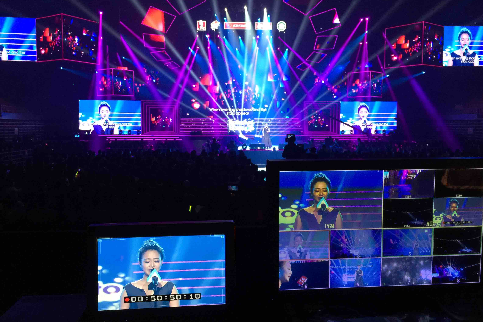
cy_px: 151
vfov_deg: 42.3
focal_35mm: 31
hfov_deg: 60.3
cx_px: 241
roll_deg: -1.2
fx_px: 416
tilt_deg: -3.7
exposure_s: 1/33
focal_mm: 4.15
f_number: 2.2
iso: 64
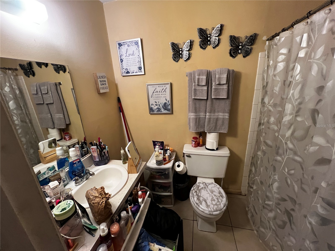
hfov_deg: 106.2
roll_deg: +2.5
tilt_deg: -16.0
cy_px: 126
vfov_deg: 89.9
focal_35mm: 13
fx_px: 126
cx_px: 168
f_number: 1.8
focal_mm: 1.57
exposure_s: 1/60
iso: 400
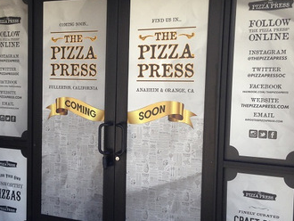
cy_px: 115
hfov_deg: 39.6
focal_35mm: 48
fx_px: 408
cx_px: 129
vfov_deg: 30.3
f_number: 2.4
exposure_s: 1/303
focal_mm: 4.12
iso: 50
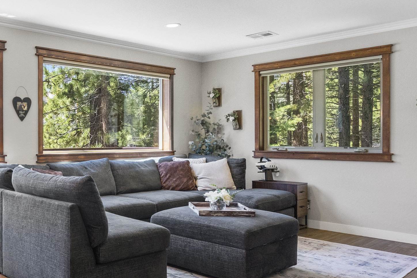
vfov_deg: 38.5
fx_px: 394
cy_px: 183
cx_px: 50
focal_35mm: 34
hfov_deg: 50.2
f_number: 7.1
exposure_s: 5
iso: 400
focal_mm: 16
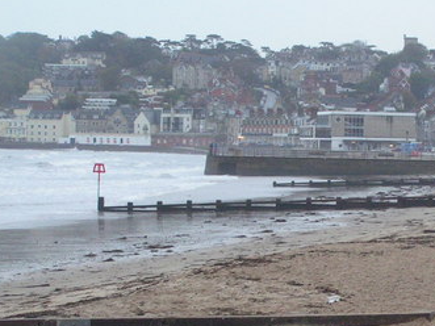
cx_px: 411
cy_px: 248
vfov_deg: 10.1
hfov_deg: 13.3
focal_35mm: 147
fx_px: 1847
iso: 125
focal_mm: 12.7
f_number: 3.2
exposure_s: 1/80
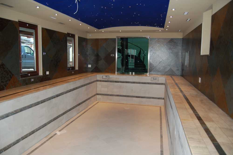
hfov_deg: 67.4
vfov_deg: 47.9
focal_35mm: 27
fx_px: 175
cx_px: 116
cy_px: 78
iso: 400
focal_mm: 18
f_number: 3.5
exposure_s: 1/60
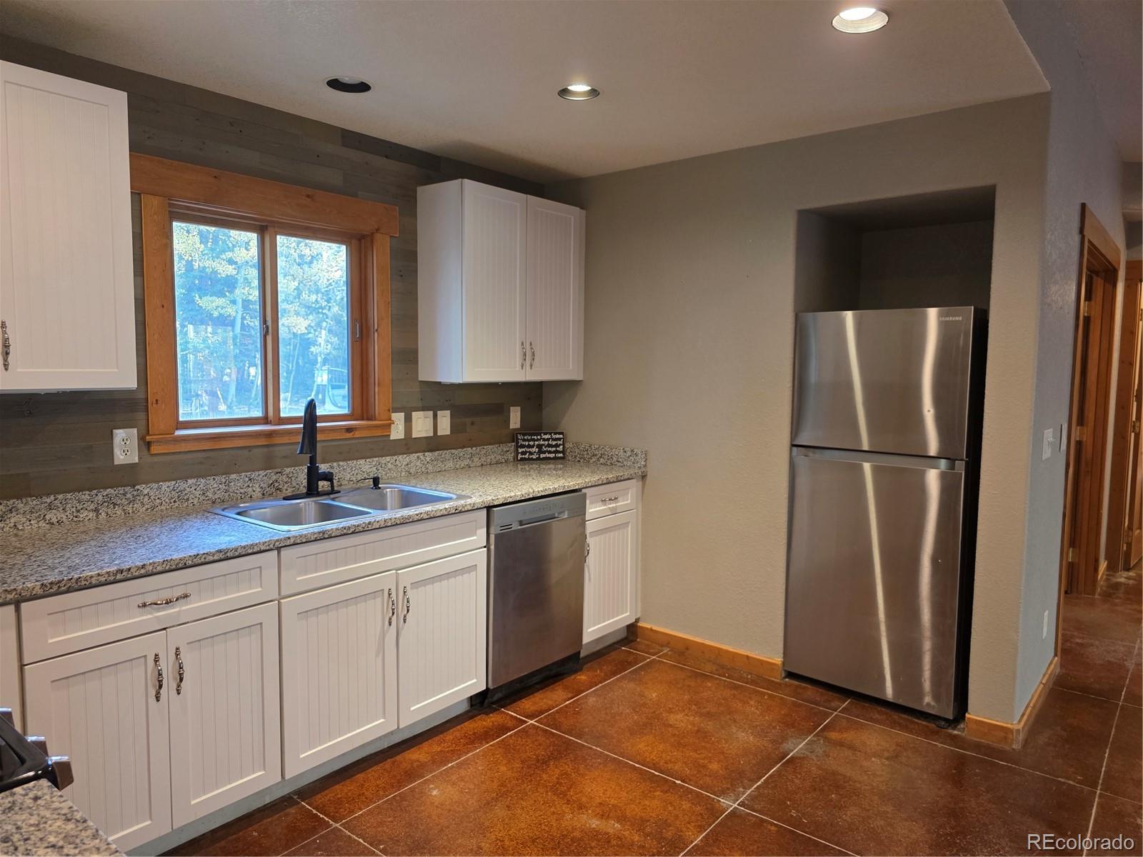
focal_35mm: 23
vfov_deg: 58.9
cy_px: 428
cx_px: 572
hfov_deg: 73.9
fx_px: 759
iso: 320
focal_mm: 6.3
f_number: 1.7
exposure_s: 1/120
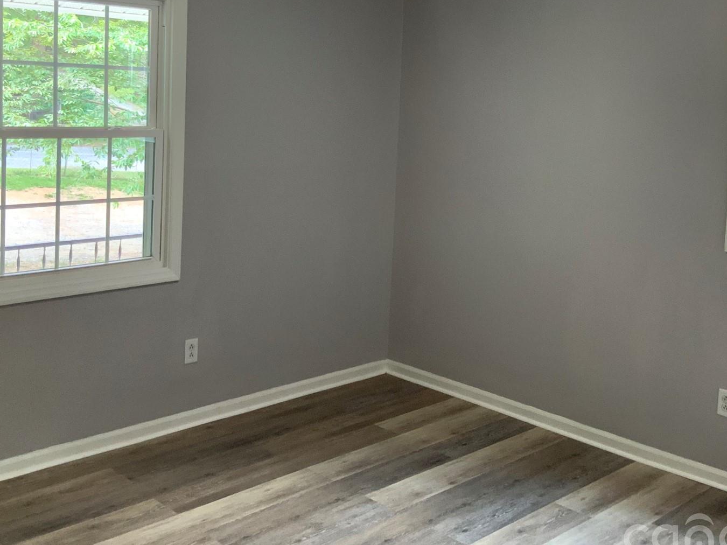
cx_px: 396
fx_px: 924
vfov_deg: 32.5
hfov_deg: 42.9
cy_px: 166
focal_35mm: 44
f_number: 1.8
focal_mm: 3
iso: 125
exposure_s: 1/60
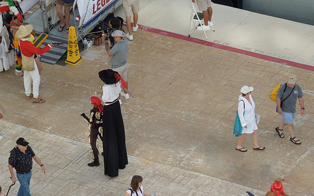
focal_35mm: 258
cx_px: 171
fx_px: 2208
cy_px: 103
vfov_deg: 5.1
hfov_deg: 8.1
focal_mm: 38.6
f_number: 5.1
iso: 100
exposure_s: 1/200
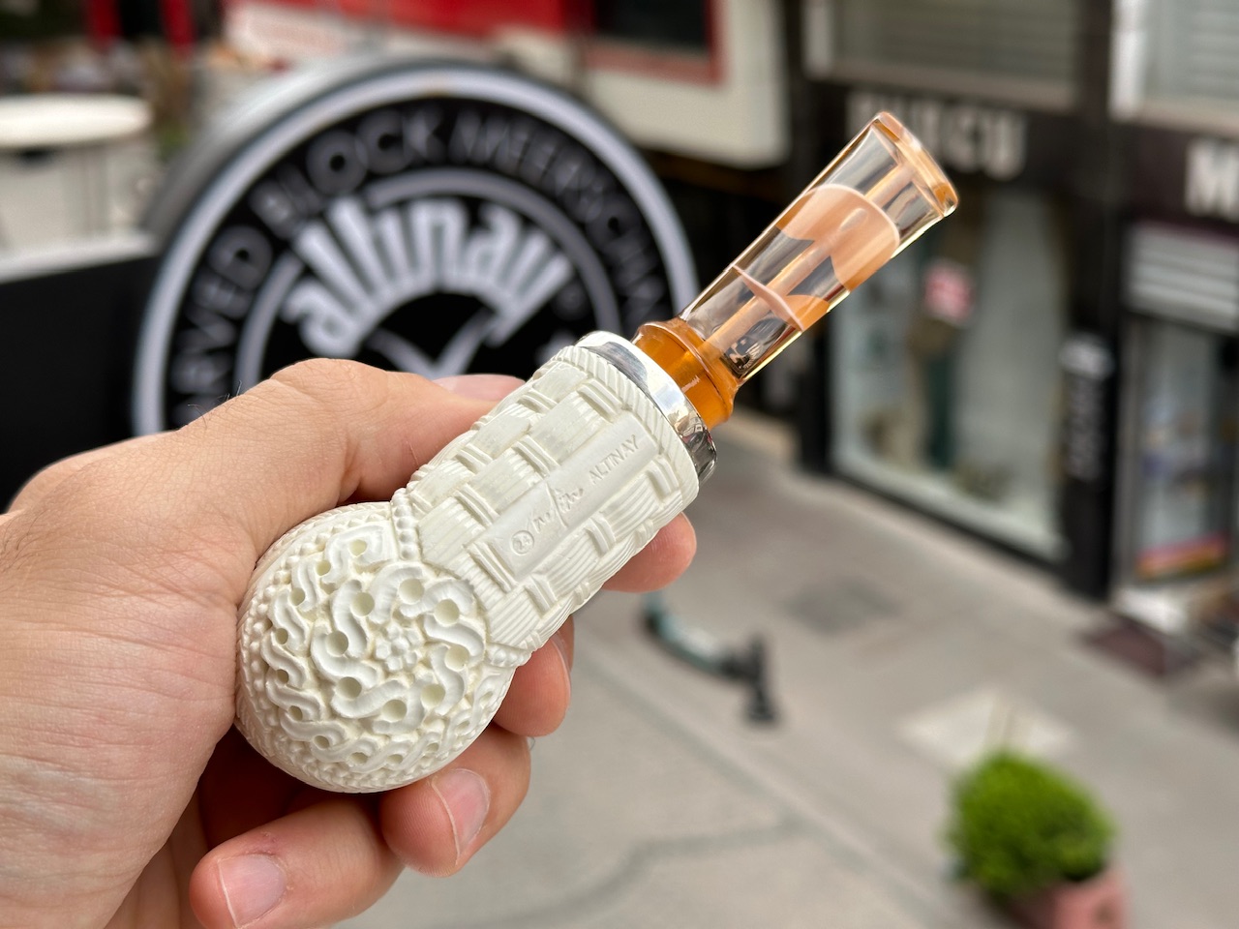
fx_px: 1718
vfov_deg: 30.3
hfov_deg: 39.7
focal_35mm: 48
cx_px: 620
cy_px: 464
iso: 64
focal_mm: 6.86
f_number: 1.78
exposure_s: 1/659
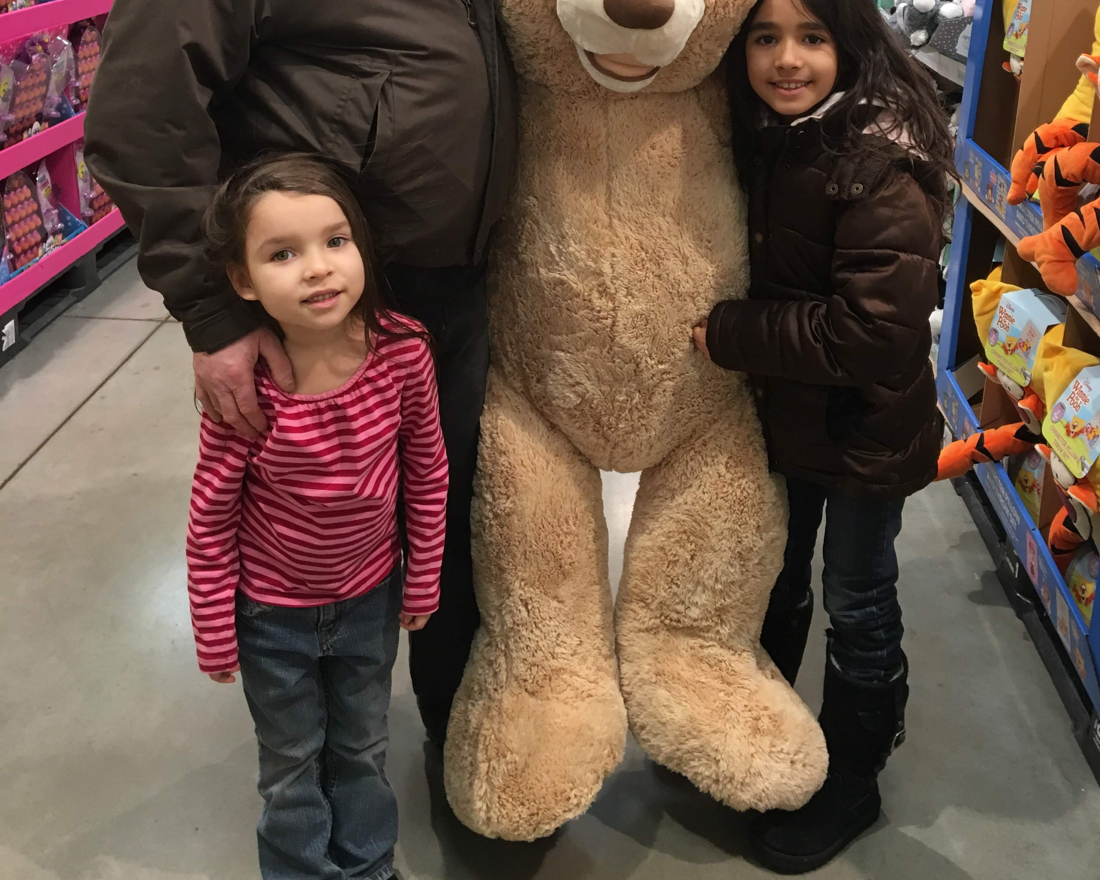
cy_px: 157
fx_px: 1237
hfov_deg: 47.9
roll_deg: -1.5
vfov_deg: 37.5
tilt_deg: -13.8
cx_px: 553
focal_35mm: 38
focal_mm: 4.15
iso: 80
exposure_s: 1/30
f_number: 2.2
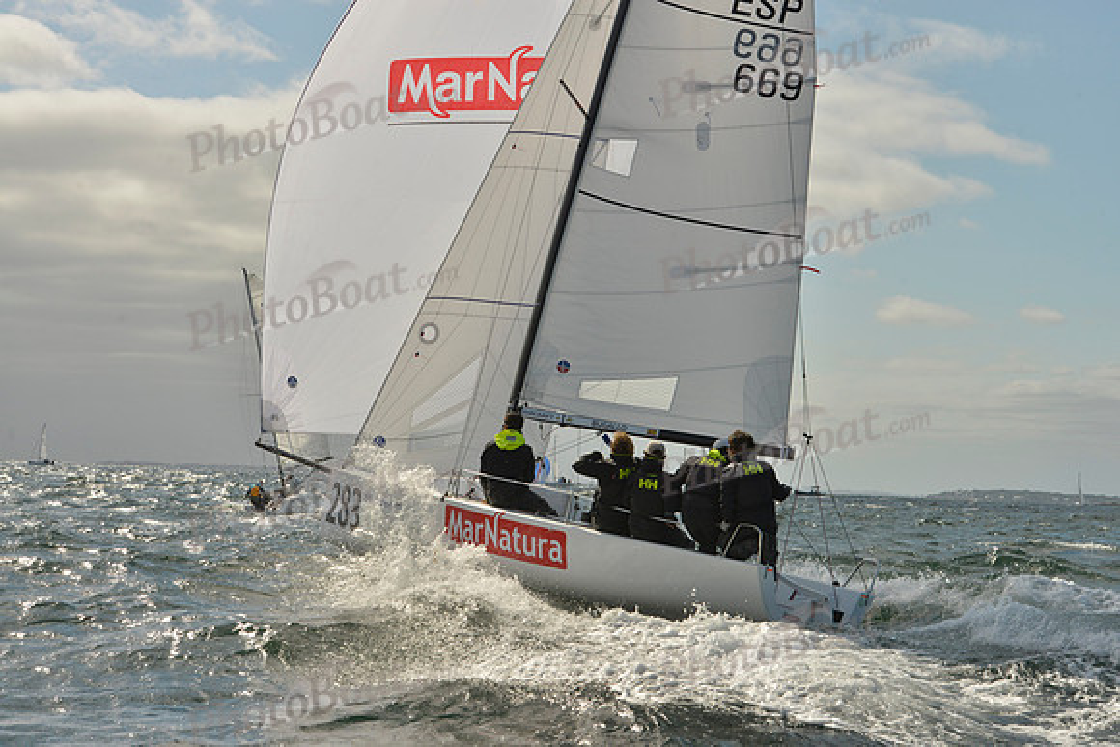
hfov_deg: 28.8
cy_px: 374
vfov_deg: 19.5
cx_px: 560
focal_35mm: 70
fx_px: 2178
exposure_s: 1/1600
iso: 400
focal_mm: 70
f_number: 11
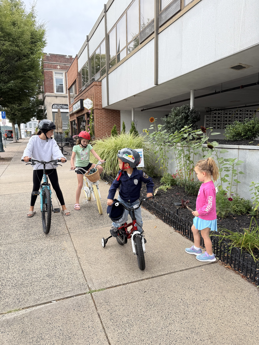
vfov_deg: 71.6
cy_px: 172
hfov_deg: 56.8
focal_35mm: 24
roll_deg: +0.4
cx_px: 130
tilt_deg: -7.6
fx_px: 239
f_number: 1.78
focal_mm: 6.76
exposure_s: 1/742
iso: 80
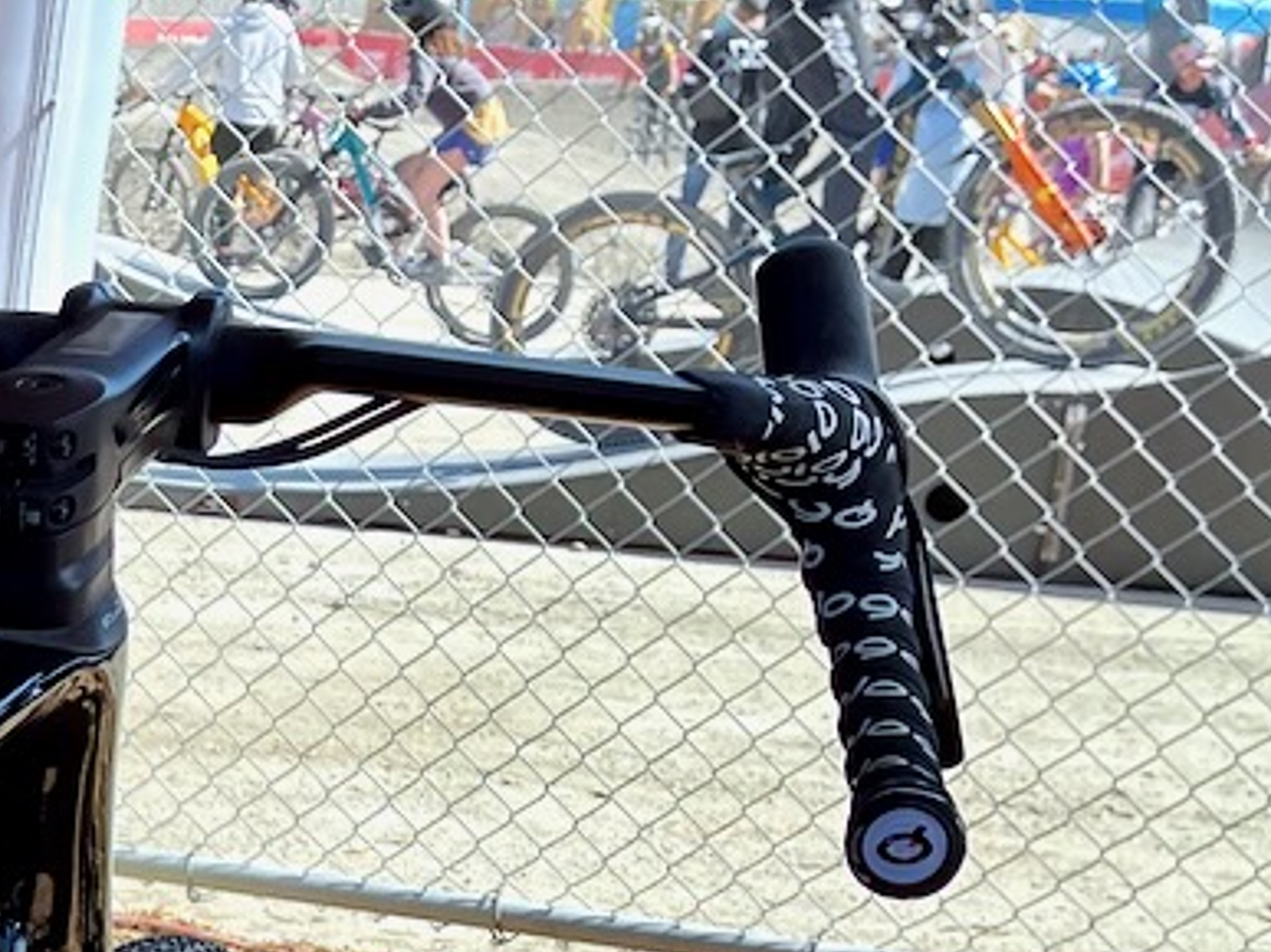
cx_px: -575
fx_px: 3157
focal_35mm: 86
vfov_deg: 16.6
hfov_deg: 20.0
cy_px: 1047
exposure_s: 1/813
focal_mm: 5.1
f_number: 1.6
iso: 32
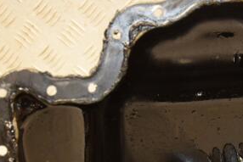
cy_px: 128
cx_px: 189
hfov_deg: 18.9
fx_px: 723
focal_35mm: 107
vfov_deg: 12.8
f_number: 5
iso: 800
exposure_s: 1/80
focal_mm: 34
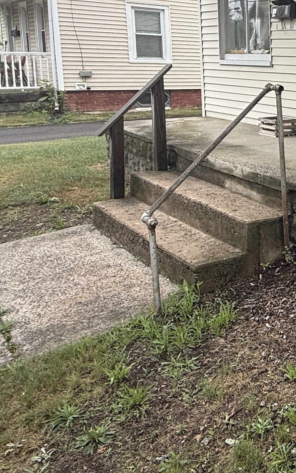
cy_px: 135
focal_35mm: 41
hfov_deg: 23.0
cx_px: 482
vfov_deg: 46.9
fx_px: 529
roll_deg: -1.9
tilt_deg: -6.9
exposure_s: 1/398
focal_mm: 2.22
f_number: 2.2
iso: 50
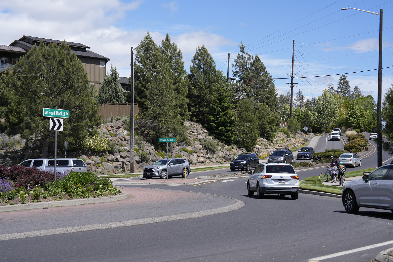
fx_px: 764
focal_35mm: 70
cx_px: 196
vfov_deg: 19.5
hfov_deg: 28.8
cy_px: 131
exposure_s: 1/250
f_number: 8
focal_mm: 70
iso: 100
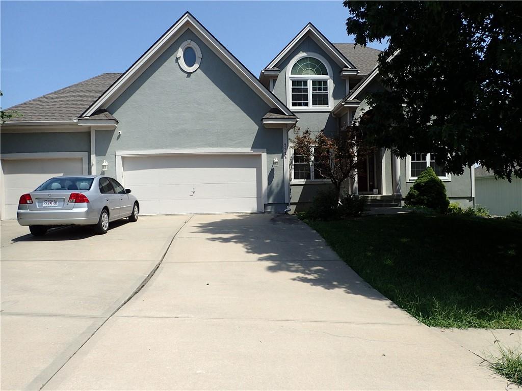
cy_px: 196
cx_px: 261
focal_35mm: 25
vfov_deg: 54.9
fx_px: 377
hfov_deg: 69.4
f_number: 8
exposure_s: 1/250
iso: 100
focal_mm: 4.5
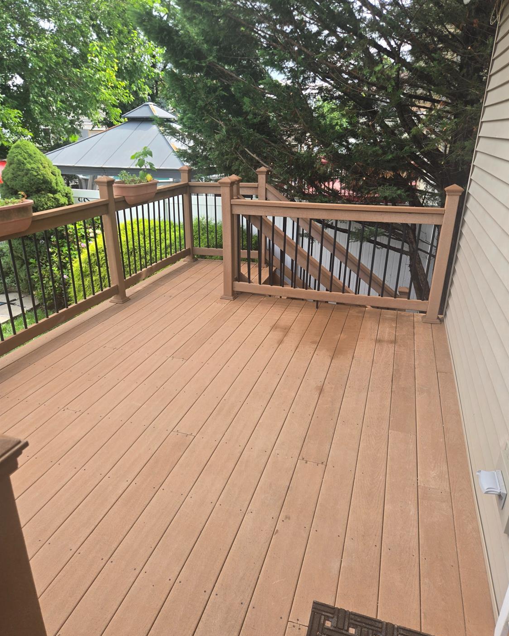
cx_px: 255
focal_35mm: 24
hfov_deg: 58.8
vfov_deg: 70.3
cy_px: 333
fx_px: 452
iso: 25
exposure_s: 1/281
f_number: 1.8
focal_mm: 5.4
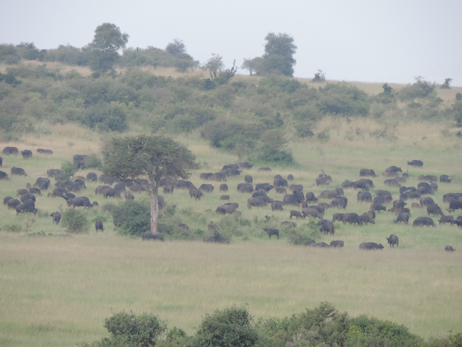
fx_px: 9343
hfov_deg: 2.8
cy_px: 174
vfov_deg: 2.1
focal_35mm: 700
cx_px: 231
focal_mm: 124.8
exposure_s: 1/400
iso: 320
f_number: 5
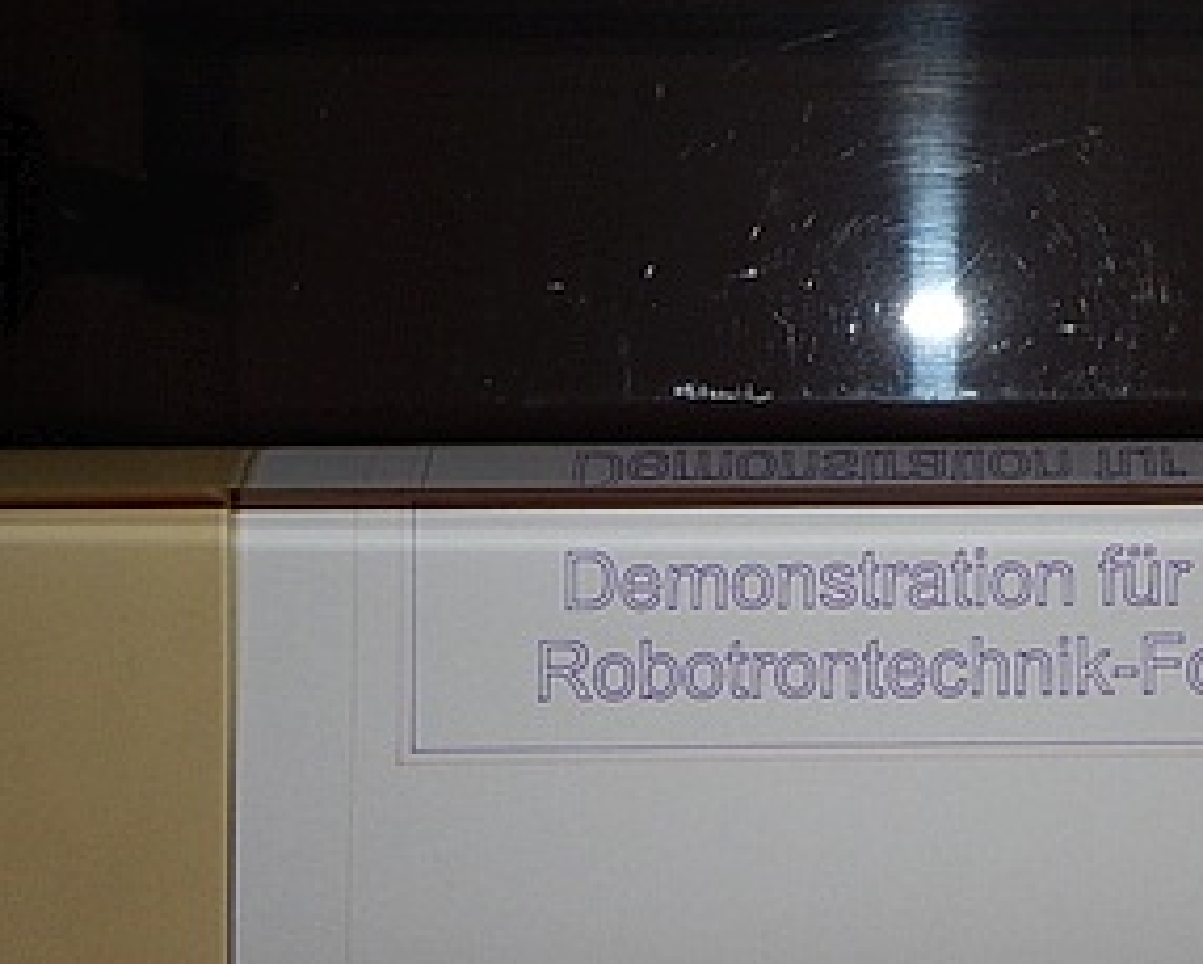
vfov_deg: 31.1
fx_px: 1710
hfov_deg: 37.2
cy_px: 290
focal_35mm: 48
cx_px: 988
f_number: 3
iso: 200
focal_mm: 4
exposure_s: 1/30
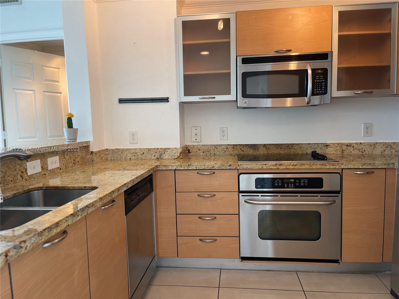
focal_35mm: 26
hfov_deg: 67.3
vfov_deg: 53.1
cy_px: 150
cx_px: 200
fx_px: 300
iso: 100
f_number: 1.6
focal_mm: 5.1
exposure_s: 1/60
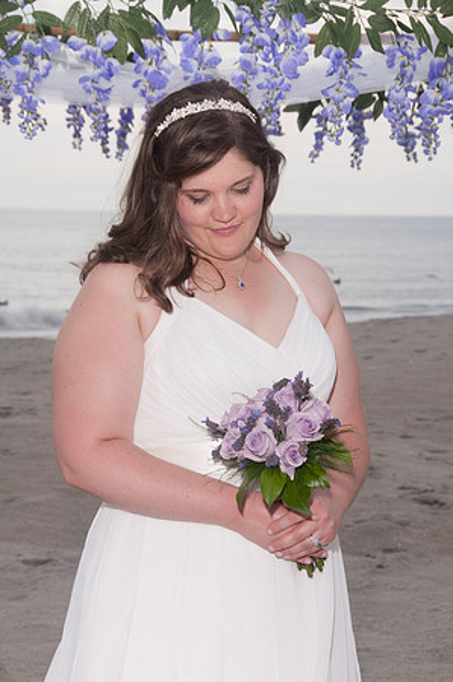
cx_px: 226
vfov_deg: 21.9
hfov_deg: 14.7
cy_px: 341
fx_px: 1759
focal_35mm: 93
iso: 100
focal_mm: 62
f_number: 10
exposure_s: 1/250
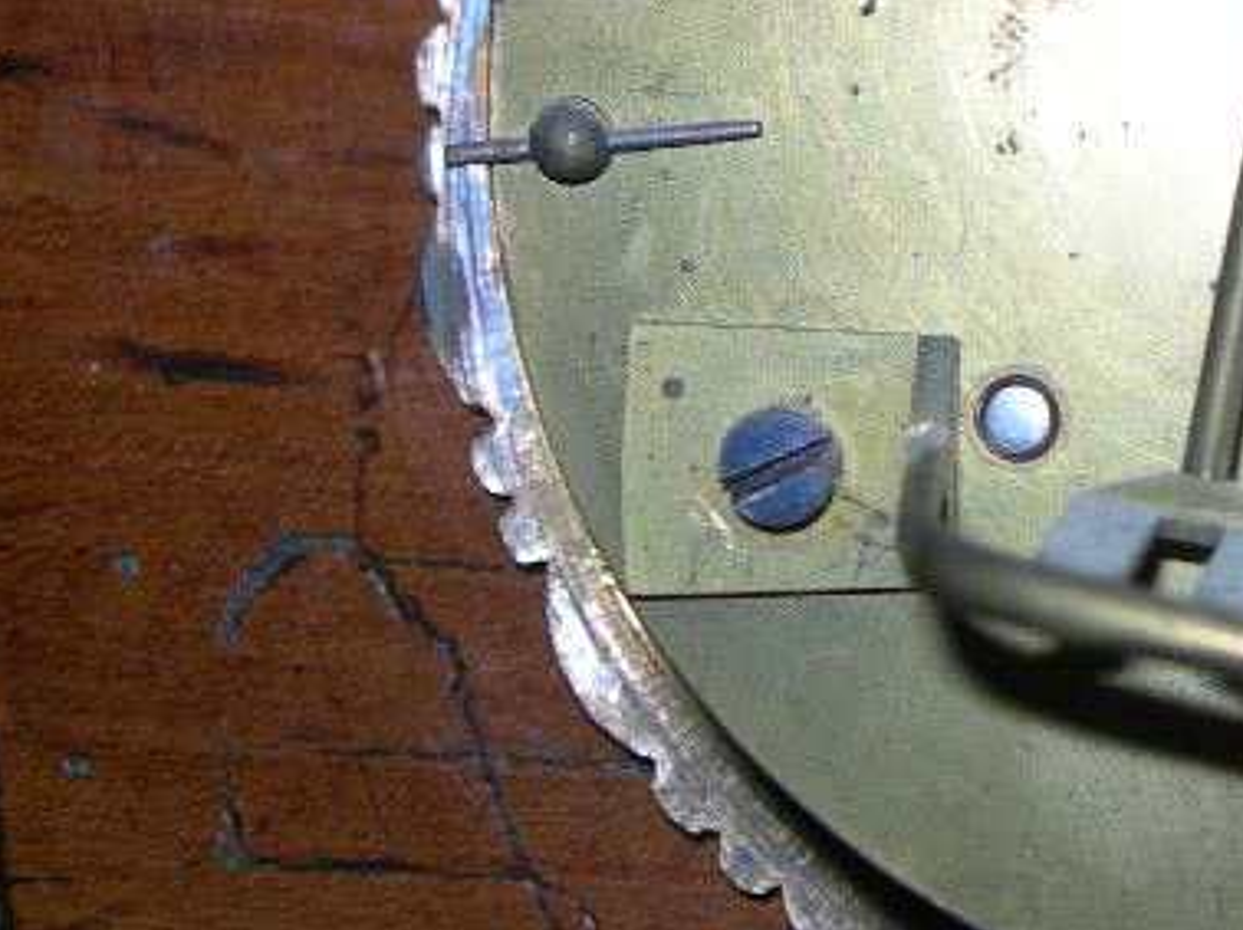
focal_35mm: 103
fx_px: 3696
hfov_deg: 18.1
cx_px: 1490
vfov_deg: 14.2
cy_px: 148
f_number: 2.8
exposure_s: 1/60.1
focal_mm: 7.8
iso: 50
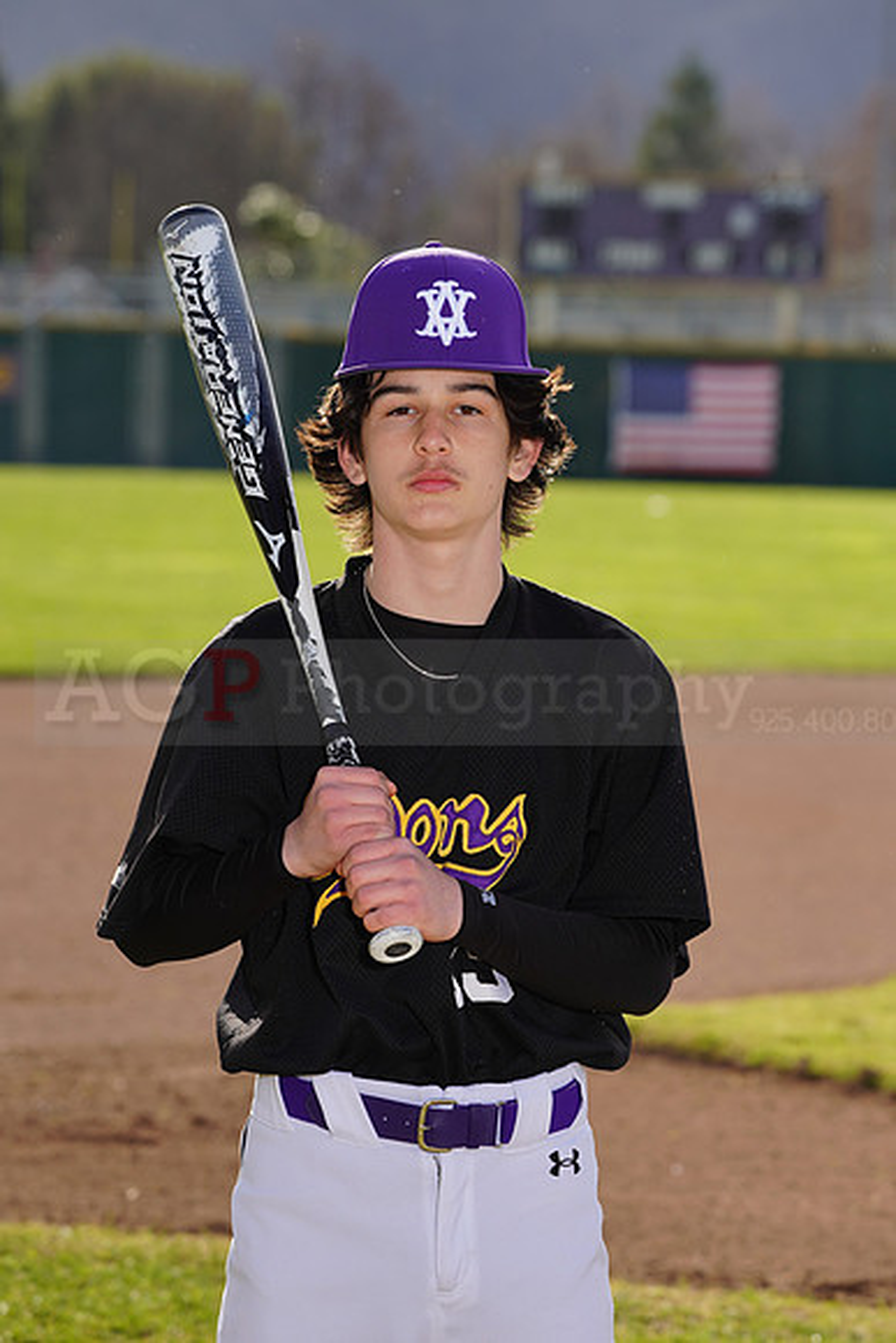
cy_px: 672
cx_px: 448
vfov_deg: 10.1
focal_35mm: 203
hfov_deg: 6.8
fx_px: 7574
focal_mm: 203
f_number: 9
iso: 100
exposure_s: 1/200
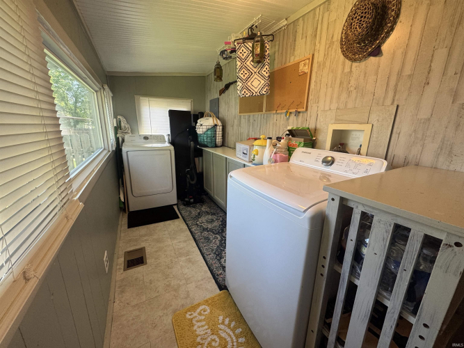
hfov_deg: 102.1
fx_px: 188
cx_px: 232
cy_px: 174
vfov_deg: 85.7
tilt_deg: -15.1
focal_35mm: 14
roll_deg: -0.5
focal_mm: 2.22
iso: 125
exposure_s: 1/120
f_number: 2.2
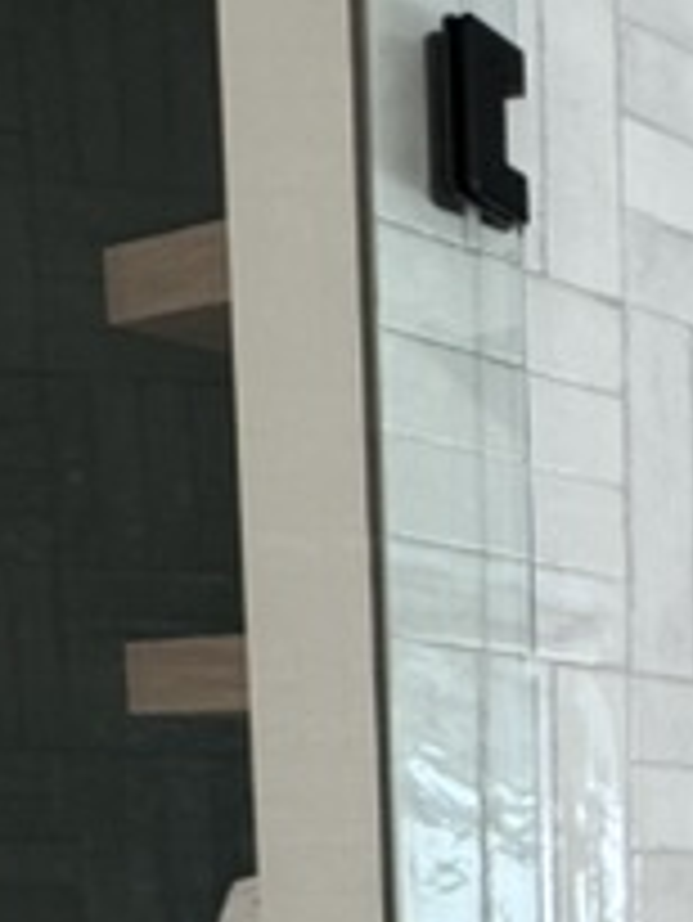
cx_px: 1314
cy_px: 1142
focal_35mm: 70
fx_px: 1867
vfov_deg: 24.7
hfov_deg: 16.7
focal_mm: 2.22
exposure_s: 1/120
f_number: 2.2
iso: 100
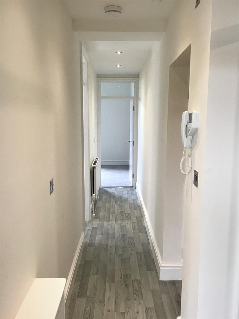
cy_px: 160
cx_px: 120
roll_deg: +0.4
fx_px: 285
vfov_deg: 58.4
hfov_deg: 45.4
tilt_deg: -9.7
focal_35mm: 31
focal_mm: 3.3
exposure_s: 1/33
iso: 40
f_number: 2.4
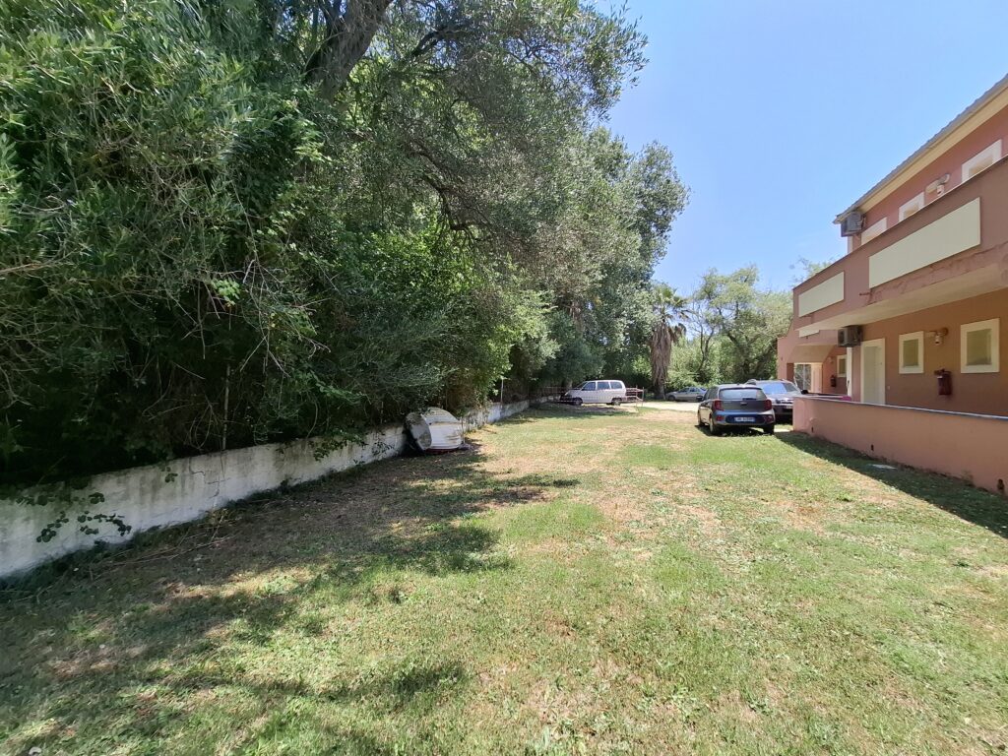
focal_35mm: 13
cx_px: 504
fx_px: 379
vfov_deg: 89.9
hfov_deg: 106.2
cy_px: 378
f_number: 2.2
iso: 40
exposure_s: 1/750
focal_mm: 1.74
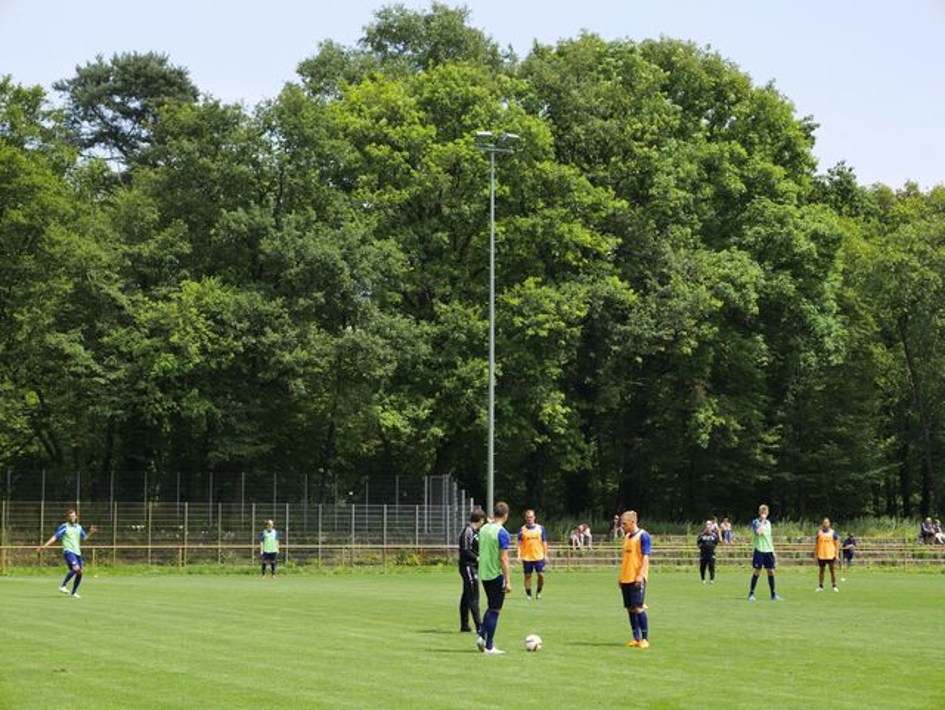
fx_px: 2295
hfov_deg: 23.3
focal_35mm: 84
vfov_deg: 17.6
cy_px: 355
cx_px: 472
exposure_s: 1/320
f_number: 8
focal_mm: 42
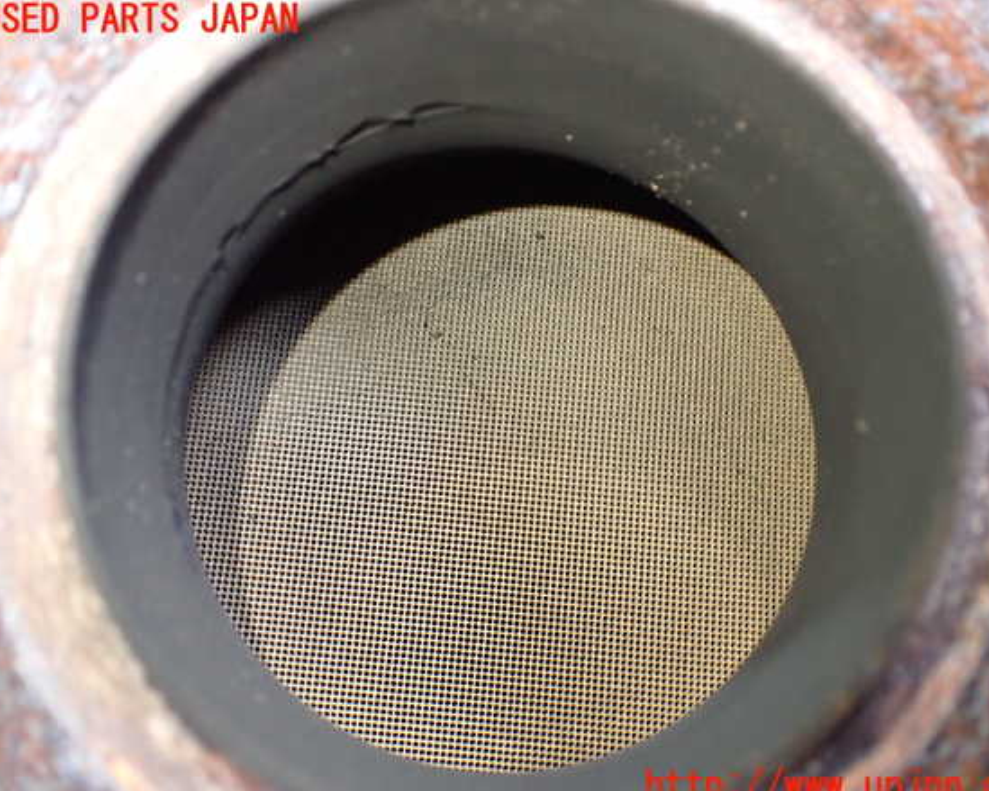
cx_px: 512
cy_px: 404
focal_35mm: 32
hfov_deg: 55.7
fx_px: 936
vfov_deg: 45.8
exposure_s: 1/100
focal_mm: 5.4
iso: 800
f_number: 2.3
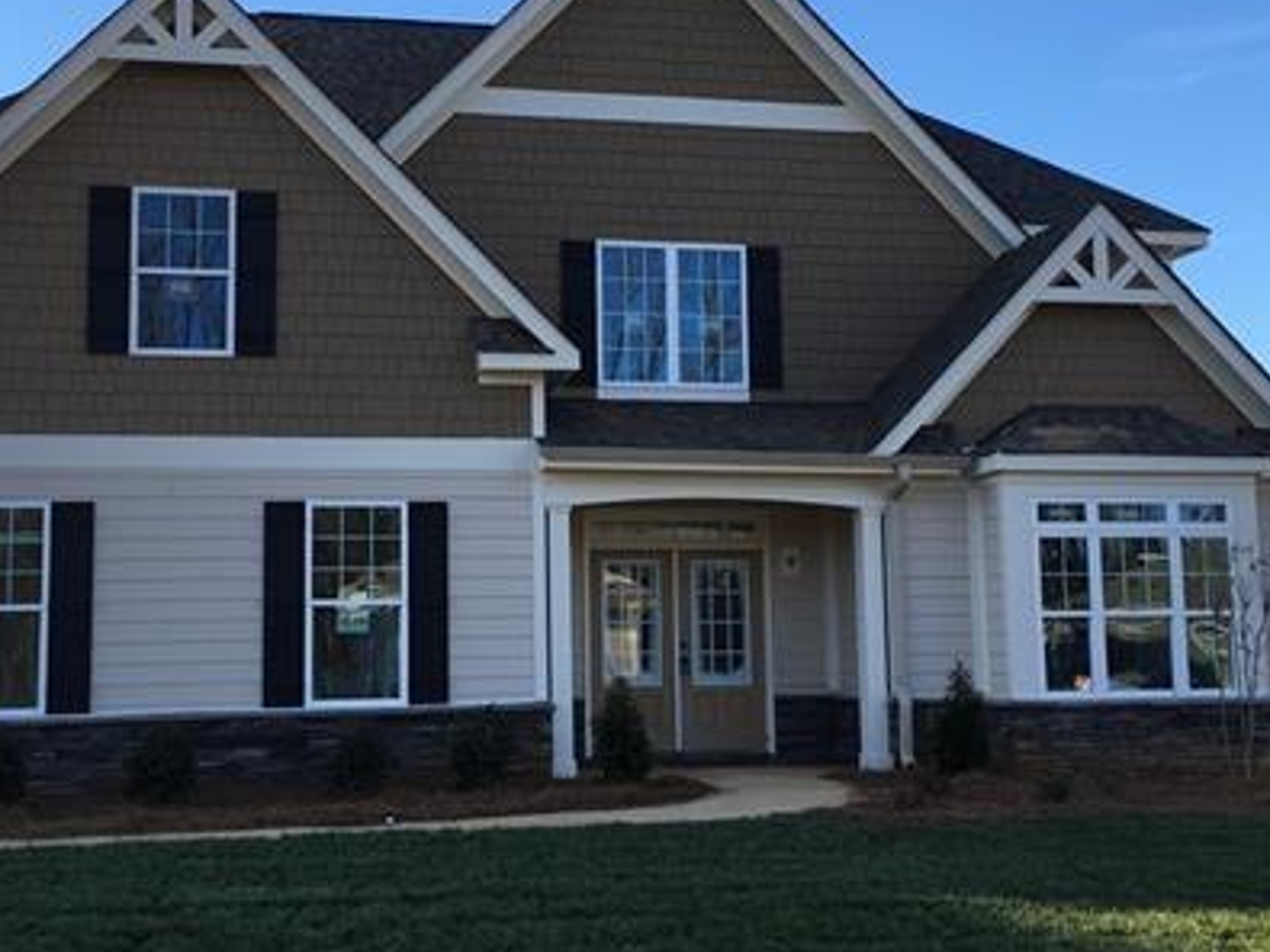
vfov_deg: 30.8
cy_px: 418
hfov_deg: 40.4
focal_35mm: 47
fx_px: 1724
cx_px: 559
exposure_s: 1/503
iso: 25
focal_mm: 4.15
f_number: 2.2
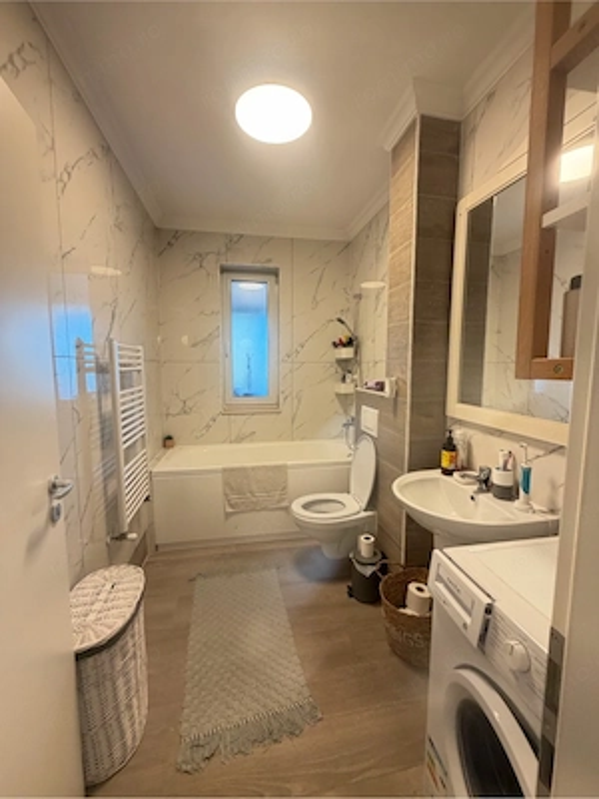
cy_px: 400
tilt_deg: -7.0
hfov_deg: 85.7
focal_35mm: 14
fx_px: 323
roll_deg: +0.6
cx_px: 300
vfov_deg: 102.1
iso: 250
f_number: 2.2
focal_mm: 2.22
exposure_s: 1/50
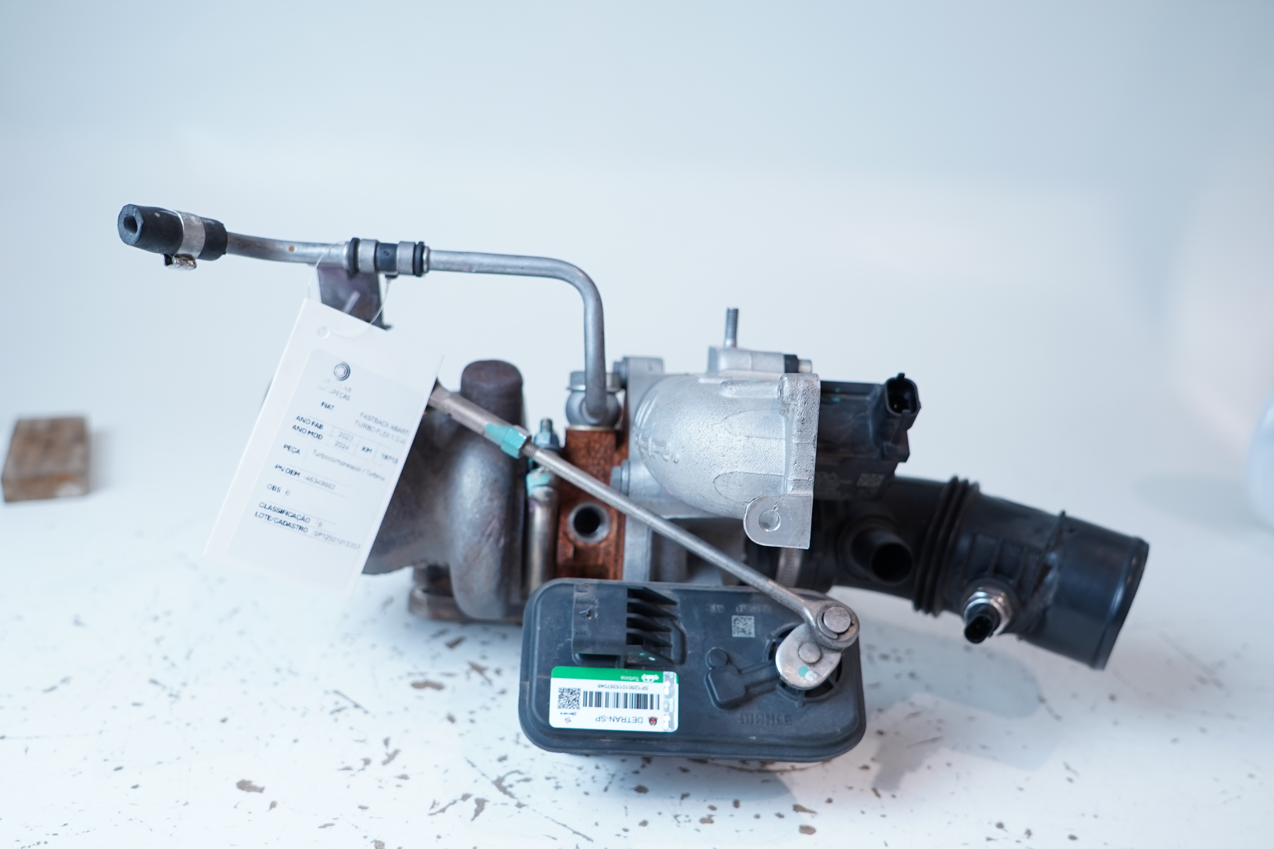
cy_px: 424
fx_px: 1203
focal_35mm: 34
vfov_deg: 38.9
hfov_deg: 55.8
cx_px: 637
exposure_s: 1/80
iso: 250
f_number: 2.8
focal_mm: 23
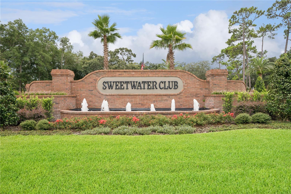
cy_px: 97
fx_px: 174
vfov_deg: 58.3
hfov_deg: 79.9
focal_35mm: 22
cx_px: 146
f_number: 9
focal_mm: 21.5
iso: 200
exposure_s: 1/125
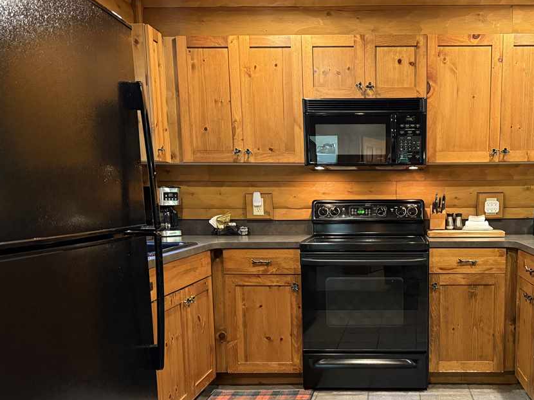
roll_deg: +1.0
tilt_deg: -9.0
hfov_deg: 48.6
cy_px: 282
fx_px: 571
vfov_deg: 38.0
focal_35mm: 37
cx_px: 386
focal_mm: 6.76
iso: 640
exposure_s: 1/40
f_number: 1.78
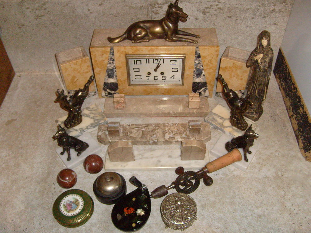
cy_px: 116
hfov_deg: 52.6
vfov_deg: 40.7
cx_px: 156
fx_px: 314
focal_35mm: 35
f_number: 2.8
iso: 400
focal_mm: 5.8
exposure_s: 1/45
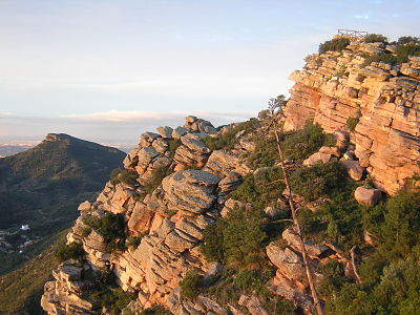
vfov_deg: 30.9
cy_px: 158
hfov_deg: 40.4
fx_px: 570
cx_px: 210
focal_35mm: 47
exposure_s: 1/50.4
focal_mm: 6.1
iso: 100
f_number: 2.9
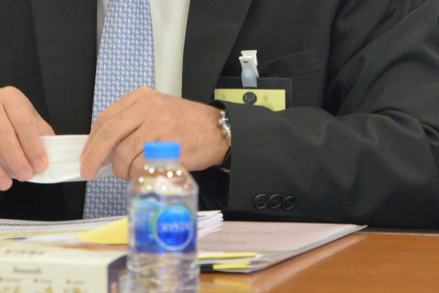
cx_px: 119
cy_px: -39
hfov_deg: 5.2
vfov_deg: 3.5
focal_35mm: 393
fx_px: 4791
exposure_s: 1/125
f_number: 4
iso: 3200
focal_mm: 135
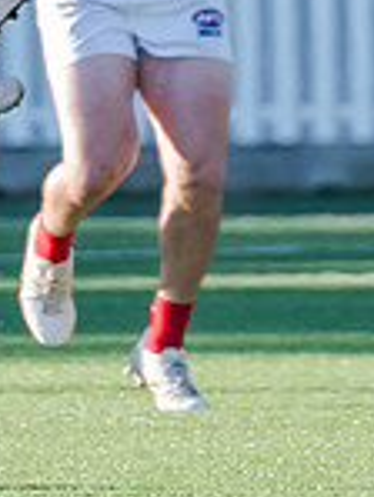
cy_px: -350
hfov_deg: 0.5
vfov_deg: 0.7
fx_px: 41156
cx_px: -22
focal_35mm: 2861
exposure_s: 1/1600
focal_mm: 420
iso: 800
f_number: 4.5
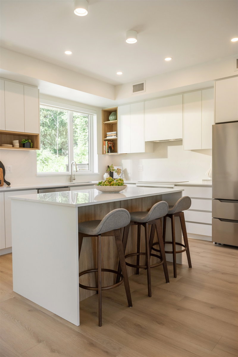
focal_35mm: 28
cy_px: 178
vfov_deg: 66.4
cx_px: 119
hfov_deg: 47.1
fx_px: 273
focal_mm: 27.5
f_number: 7.1
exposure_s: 1/80
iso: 640
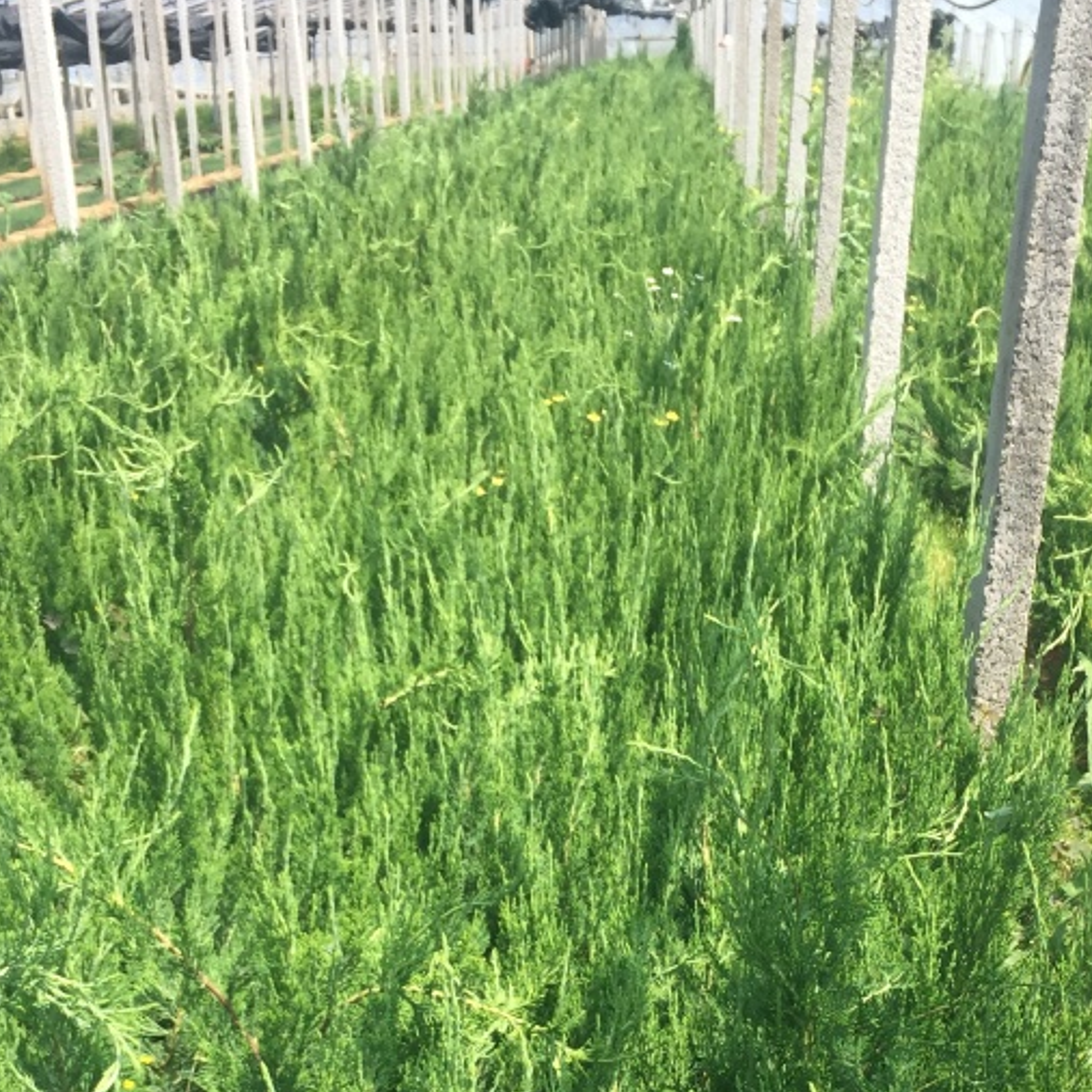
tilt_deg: -25.4
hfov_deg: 31.6
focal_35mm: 54
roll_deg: +3.6
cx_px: 570
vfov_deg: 29.9
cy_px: 1037
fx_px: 1927
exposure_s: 1/694
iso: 32
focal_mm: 4.15
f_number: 2.2
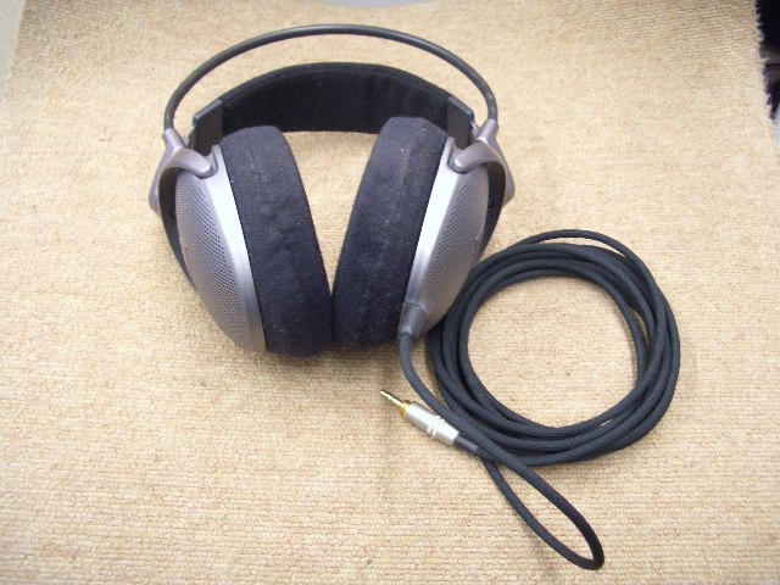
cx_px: 390
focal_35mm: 35
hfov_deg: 52.6
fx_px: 789
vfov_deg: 40.7
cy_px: 292
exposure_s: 1/8
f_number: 2.6
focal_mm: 5.8
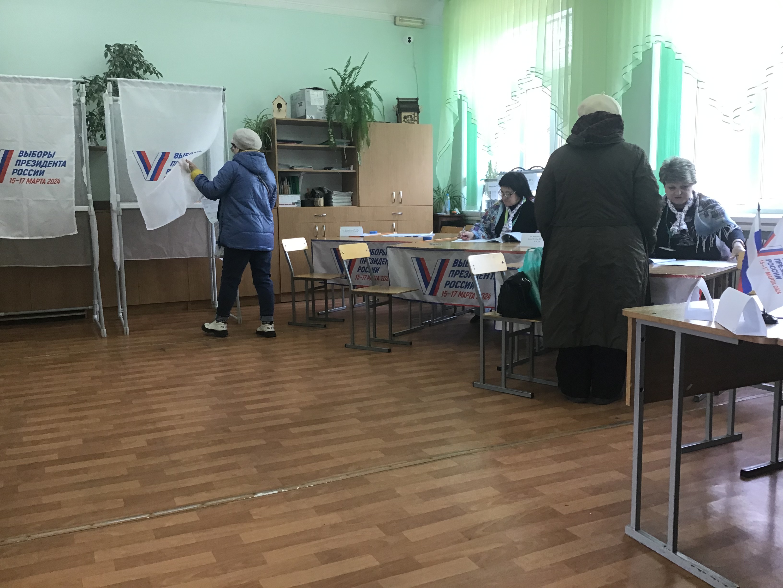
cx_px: 392
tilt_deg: -7.4
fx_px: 701
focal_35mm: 31
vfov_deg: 45.4
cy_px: 294
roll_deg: -0.2
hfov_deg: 58.4
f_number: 2.4
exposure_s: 1/33
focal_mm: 3.3
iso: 40
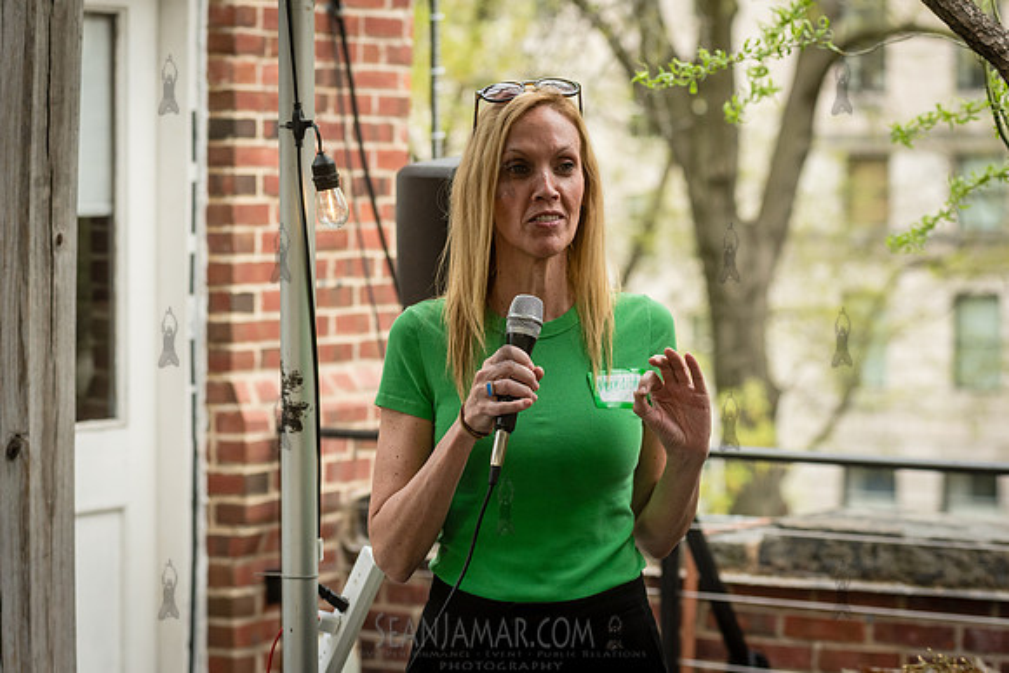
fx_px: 2948
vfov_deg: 13.0
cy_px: 336
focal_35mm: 105
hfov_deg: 19.4
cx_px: 504
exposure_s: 1/400
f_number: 4.5
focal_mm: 100
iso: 1000
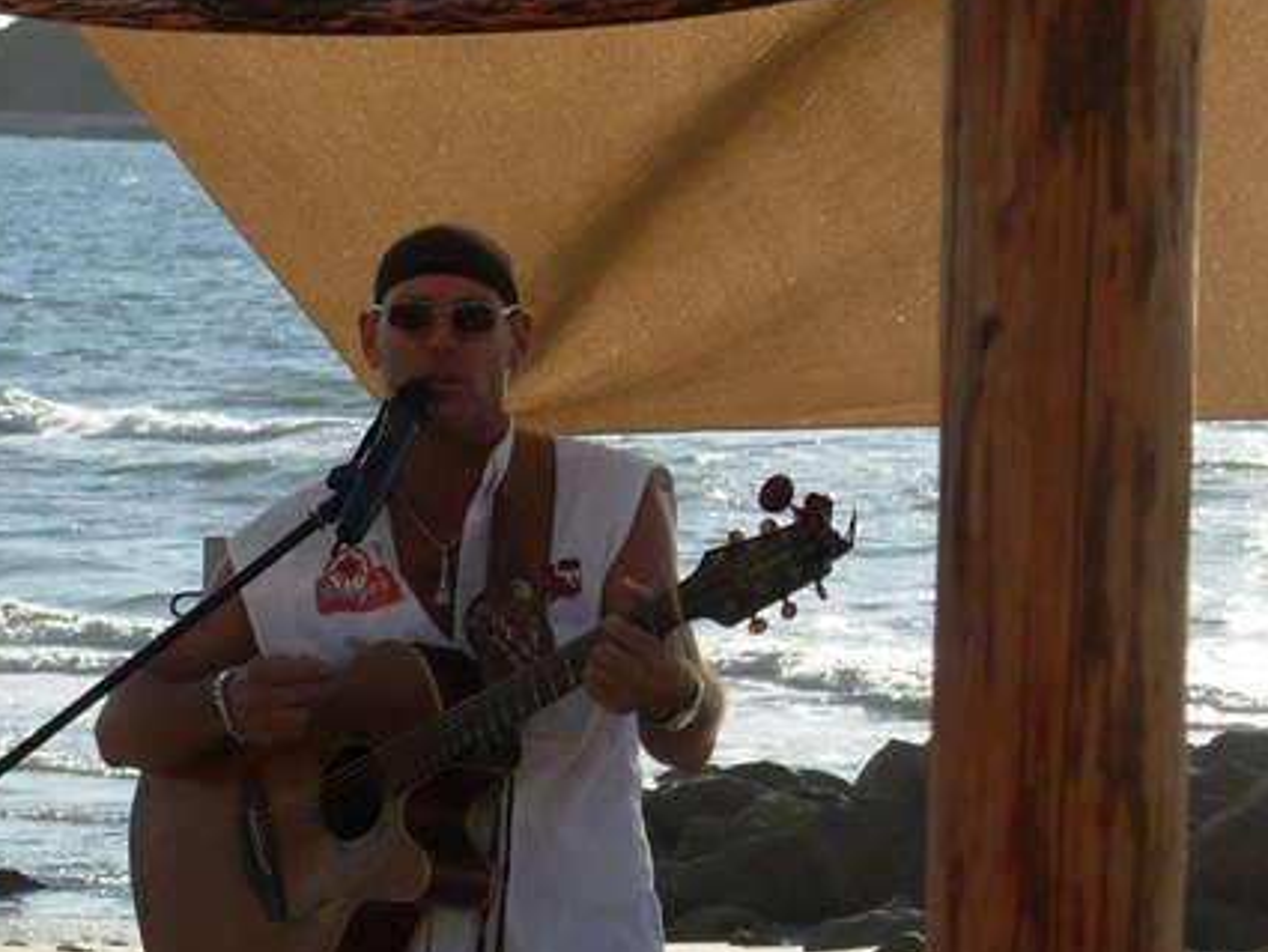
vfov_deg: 6.8
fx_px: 7951
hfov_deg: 9.1
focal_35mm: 217
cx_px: 224
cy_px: 612
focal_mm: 15.9
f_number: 3.9
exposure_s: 1/886
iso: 50
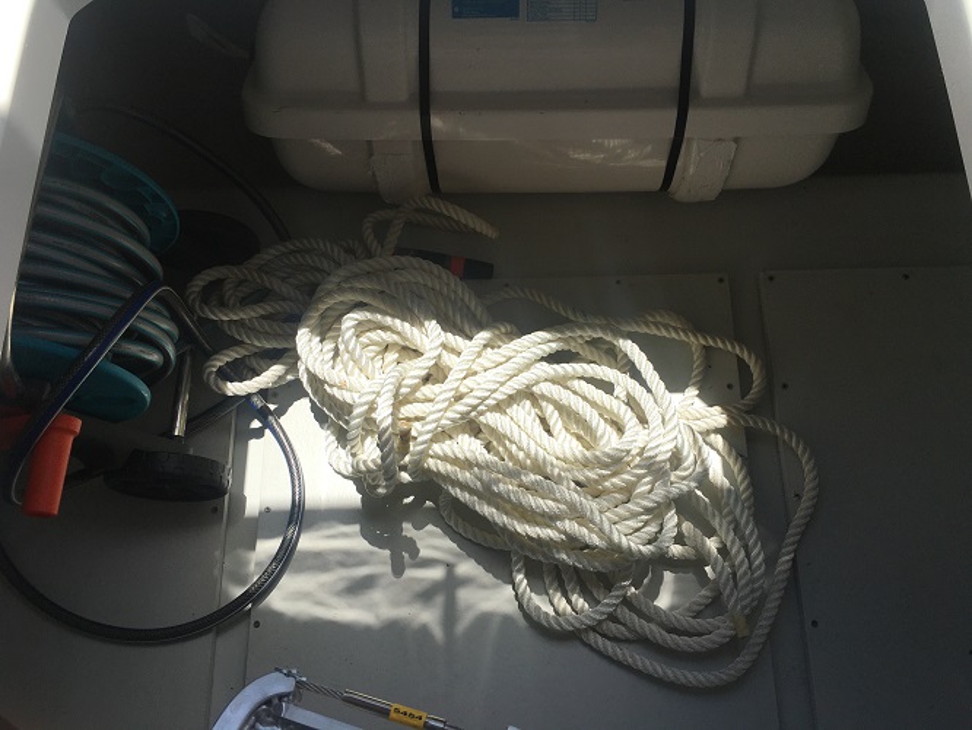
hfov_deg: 61.6
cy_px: 365
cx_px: 486
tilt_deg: -73.6
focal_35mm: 29
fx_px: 815
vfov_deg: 48.3
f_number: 2.2
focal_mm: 4.15
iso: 25
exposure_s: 1/2024
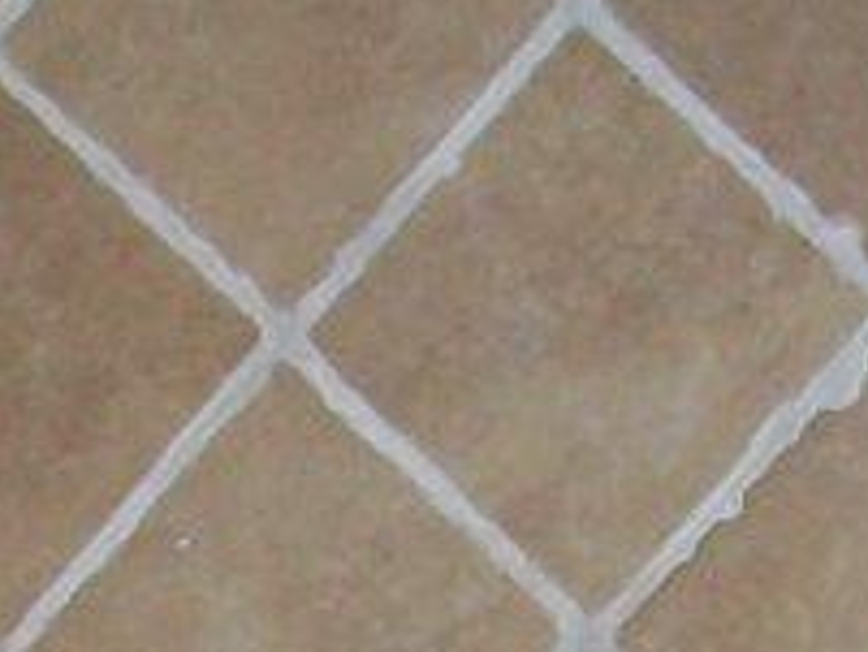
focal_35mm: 243
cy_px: 2116
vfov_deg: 5.6
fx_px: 6097
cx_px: 376
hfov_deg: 8.1
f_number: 2.8
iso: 120
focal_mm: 5.7
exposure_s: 1/60
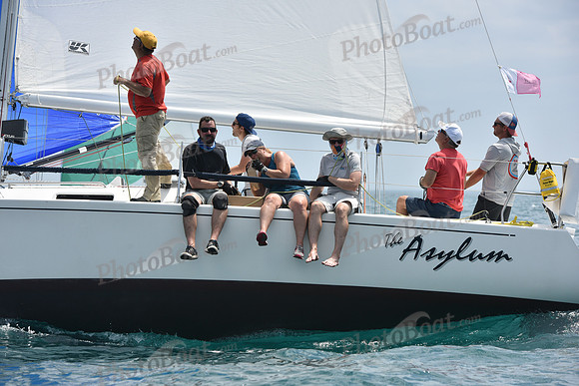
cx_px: 290
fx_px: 2172
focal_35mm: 135
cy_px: 193
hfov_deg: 15.2
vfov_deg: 10.2
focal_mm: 135
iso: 250
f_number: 8
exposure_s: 1/1250
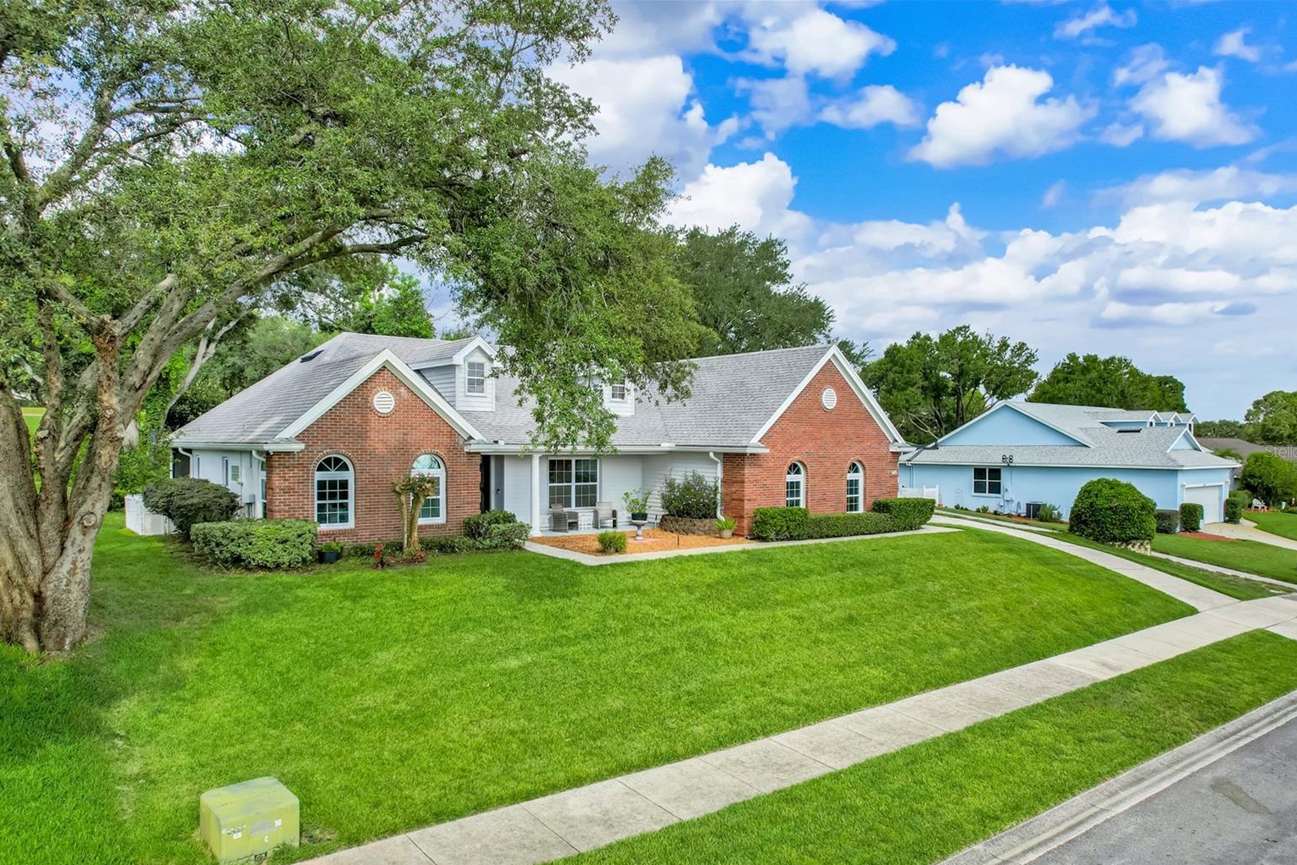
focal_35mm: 23
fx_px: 829
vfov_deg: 55.1
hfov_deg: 76.1
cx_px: 662
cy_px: 451
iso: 100
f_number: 2.8
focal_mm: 8.38
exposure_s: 1/240
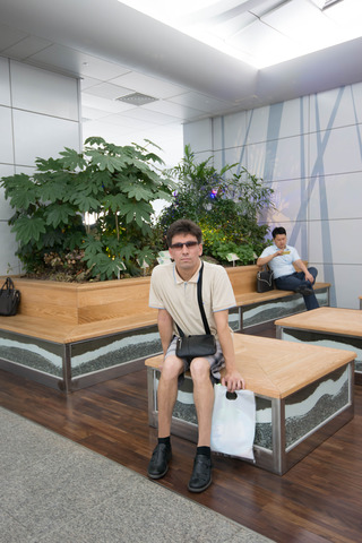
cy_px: 272
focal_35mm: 30
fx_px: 452
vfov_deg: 61.9
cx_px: 181
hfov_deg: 43.6
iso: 800
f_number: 4.8
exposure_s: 1/20
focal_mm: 30
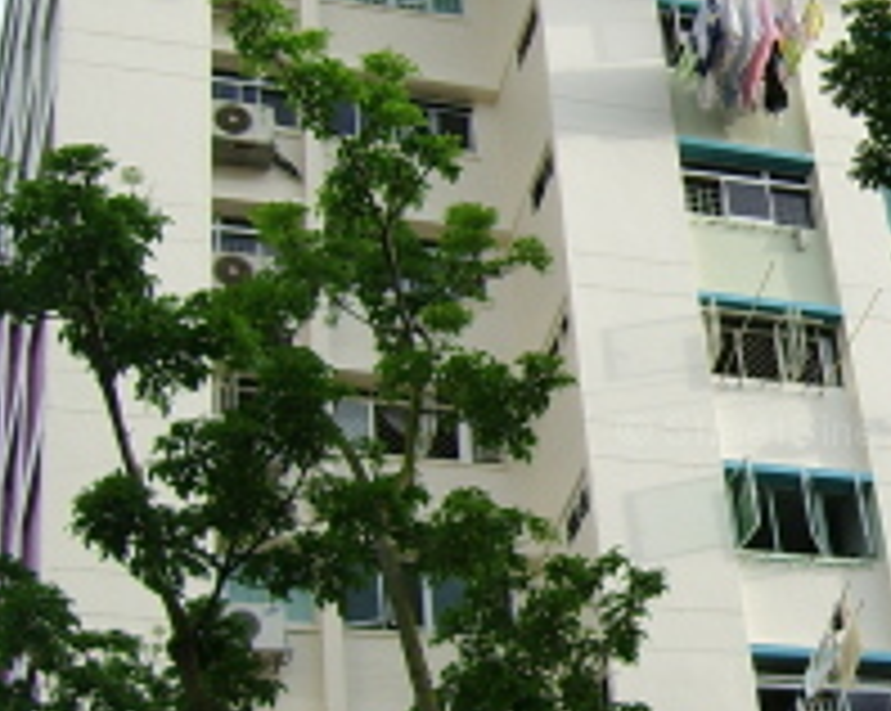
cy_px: 436
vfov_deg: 16.2
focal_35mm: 95
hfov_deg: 19.4
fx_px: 2503
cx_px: 954
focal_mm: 5.95
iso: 50
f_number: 2.8
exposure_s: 1/545
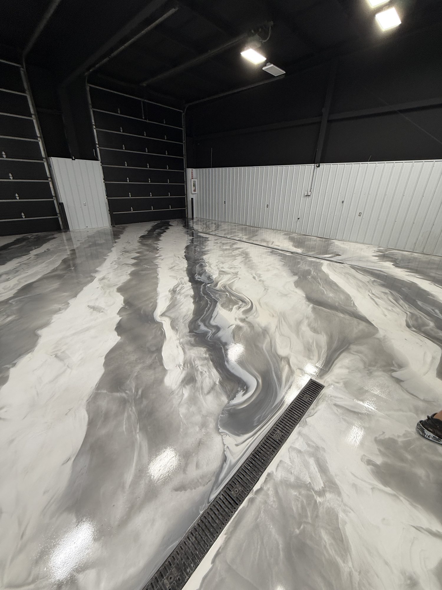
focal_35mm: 14
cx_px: 221
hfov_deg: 85.7
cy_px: 295
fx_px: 238
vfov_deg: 102.1
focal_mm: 2.22
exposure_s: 1/120
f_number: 2.2
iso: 80
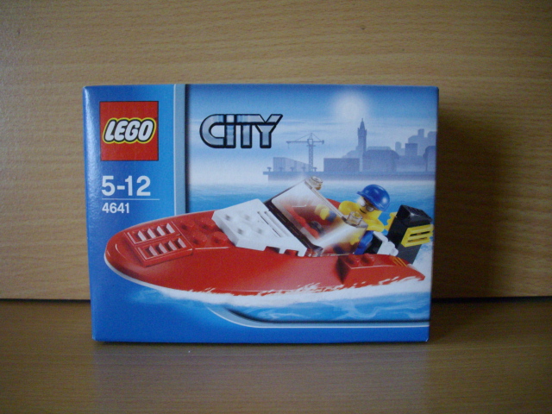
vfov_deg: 38.7
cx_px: 276
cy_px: 207
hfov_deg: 50.1
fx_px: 590
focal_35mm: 37
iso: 400
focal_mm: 6.2
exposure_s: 1/25
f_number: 2.8
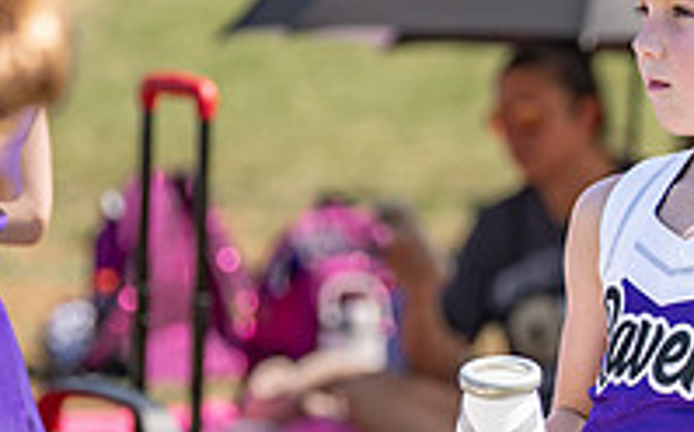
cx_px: 680
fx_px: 5650
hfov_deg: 7.0
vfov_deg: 4.4
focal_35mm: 299
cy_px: 315
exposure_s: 1/2500
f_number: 2.8
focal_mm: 91
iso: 160
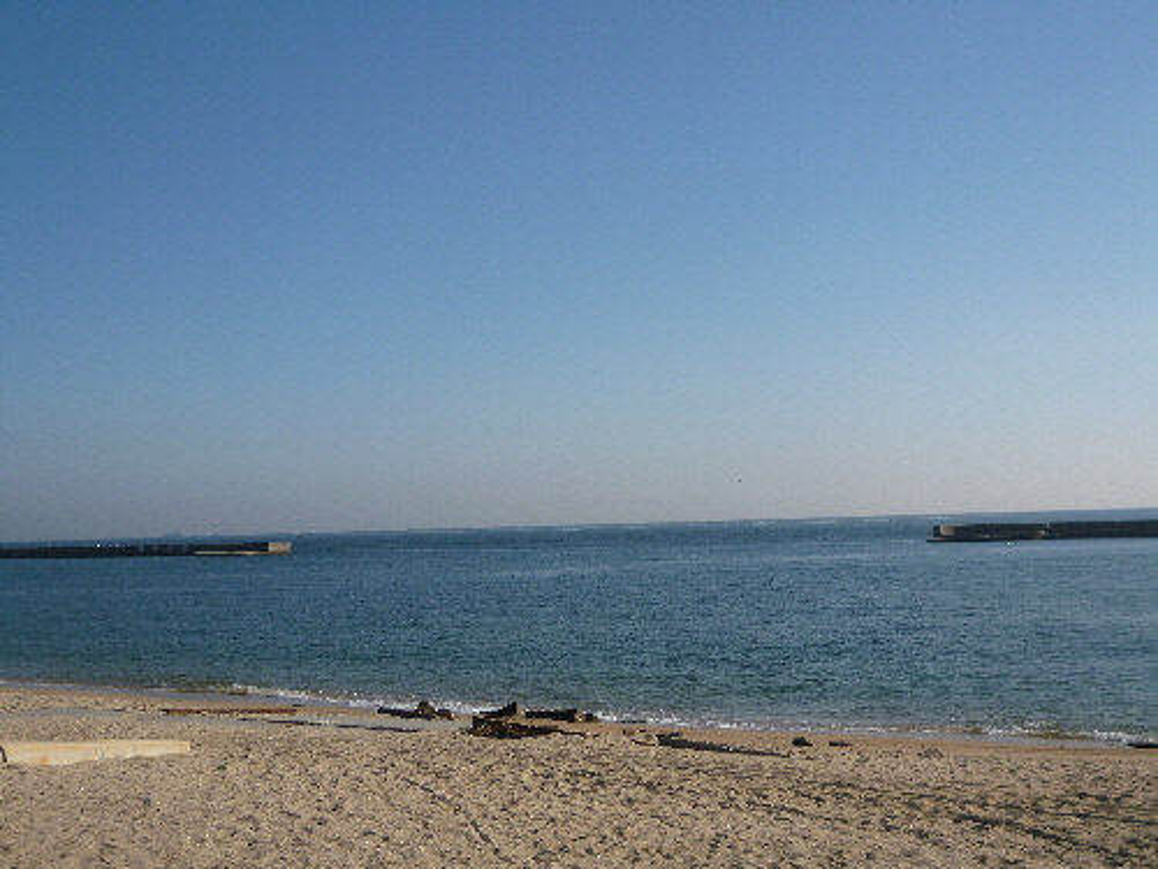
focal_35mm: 41
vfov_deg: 35.1
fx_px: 1372
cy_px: 434
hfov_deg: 45.8
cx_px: 579
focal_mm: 7.3
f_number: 10
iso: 100
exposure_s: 1/200
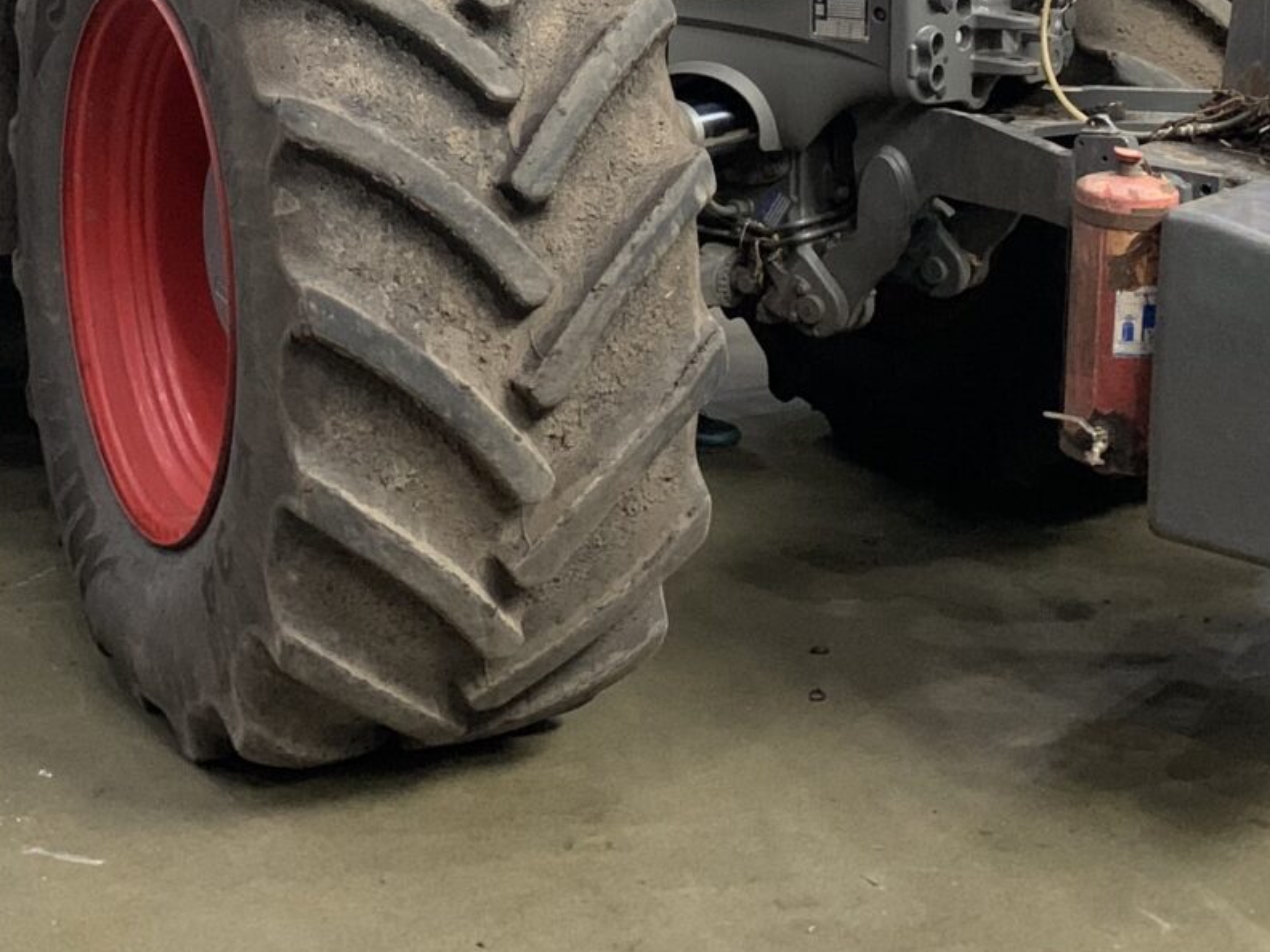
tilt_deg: -0.1
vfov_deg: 21.6
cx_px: 321
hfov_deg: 30.2
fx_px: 2311
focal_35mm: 63
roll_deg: -0.8
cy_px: -188
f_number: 1.8
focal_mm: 4.25
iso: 400
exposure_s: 1/34
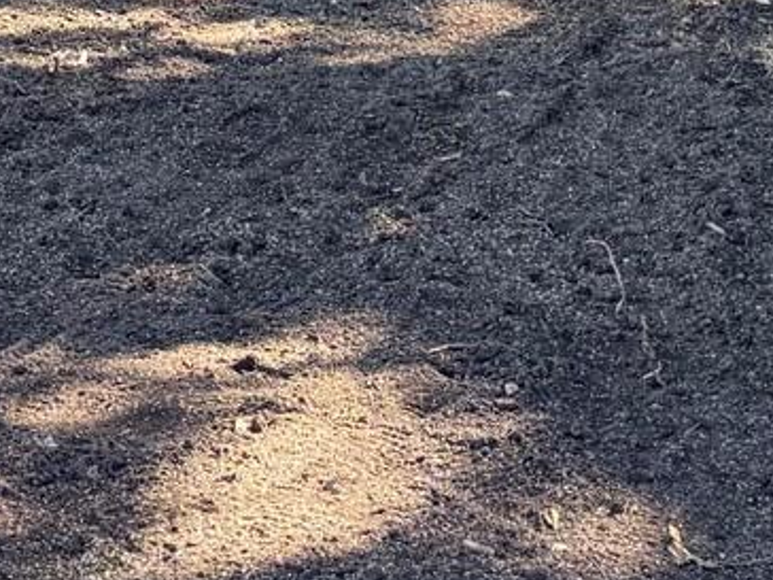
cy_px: -837
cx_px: -127
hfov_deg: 14.2
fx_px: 3015
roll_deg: +0.1
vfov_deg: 9.7
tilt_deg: +1.1
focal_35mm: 135
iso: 80
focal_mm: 6.76
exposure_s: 1/158
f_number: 1.78
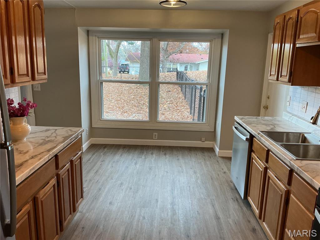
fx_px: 268
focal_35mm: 29
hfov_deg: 61.7
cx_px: 160
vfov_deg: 48.2
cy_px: 120
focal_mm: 3
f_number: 1.8
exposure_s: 1/60
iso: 50
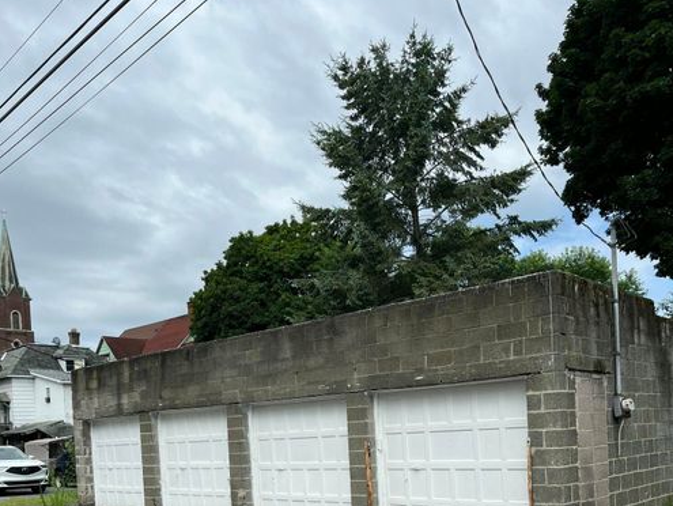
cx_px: 339
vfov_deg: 38.3
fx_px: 681
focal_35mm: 35
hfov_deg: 52.6
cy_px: 444
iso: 50
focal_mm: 5.1
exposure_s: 1/3049
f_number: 1.6
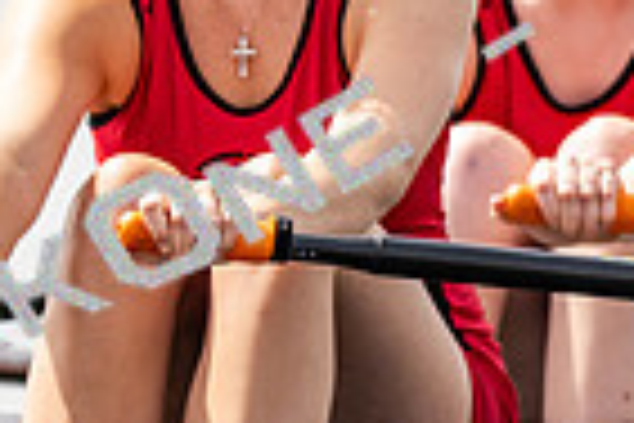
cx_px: 279
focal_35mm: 2475
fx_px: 43584
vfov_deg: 0.6
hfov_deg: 0.8
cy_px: 65
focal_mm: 600
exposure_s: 1/2500
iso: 280
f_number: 4
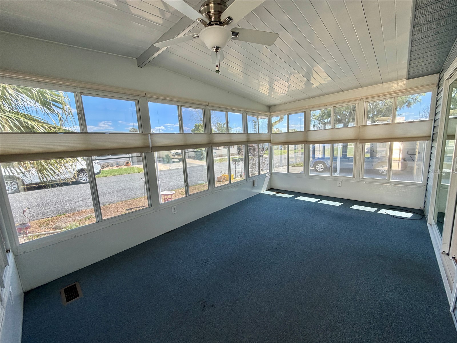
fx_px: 185
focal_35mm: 14
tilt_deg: -6.6
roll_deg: +3.5
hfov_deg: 102.1
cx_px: 228
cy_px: 172
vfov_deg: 85.7
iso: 100
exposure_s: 1/121
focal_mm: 2.22
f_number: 2.2
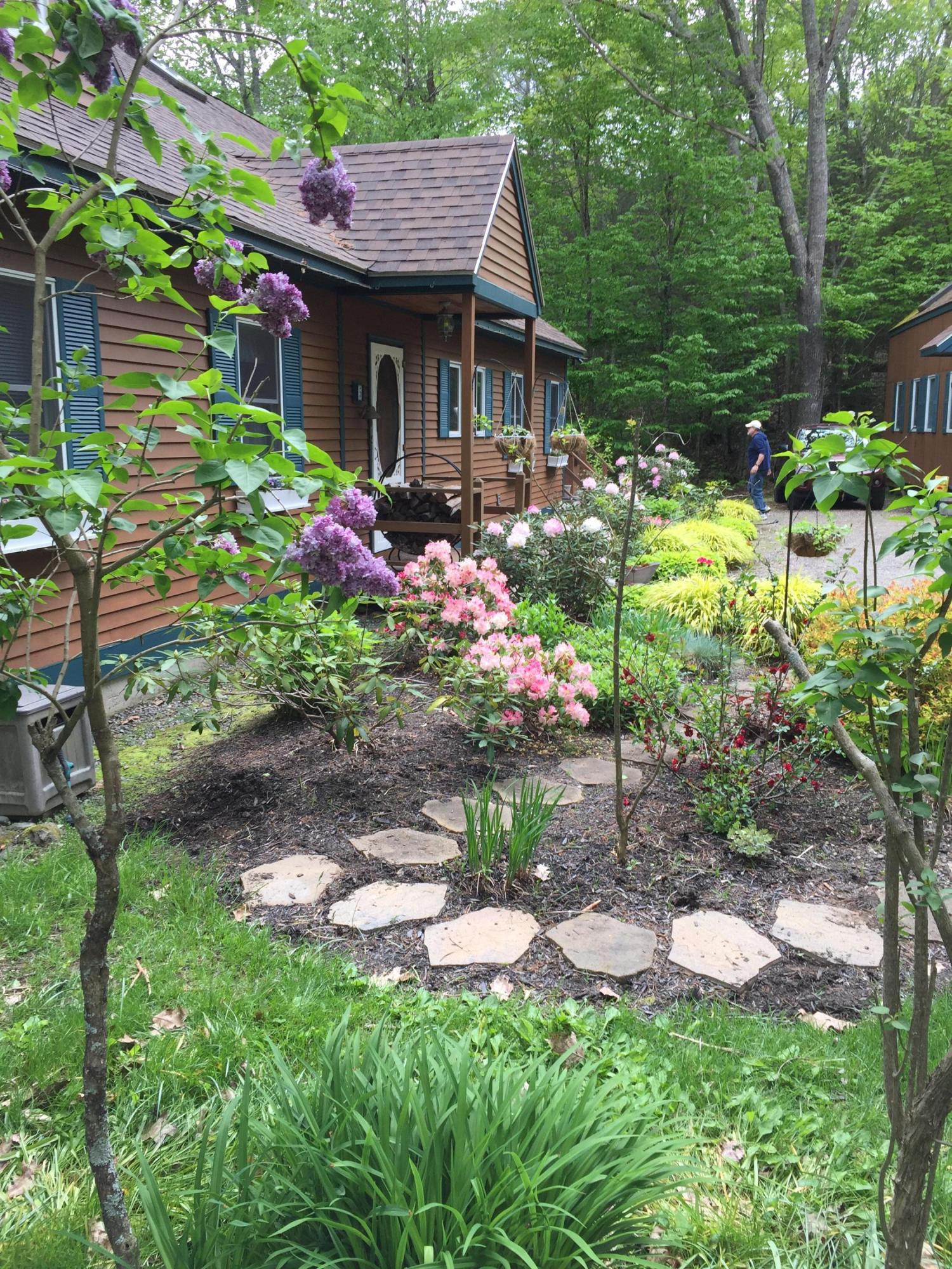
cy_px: 634
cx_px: 476
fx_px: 1063
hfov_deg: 48.2
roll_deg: -1.0
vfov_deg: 61.7
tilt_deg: -11.7
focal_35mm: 29
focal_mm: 4.15
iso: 32
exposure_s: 1/250
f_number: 2.2
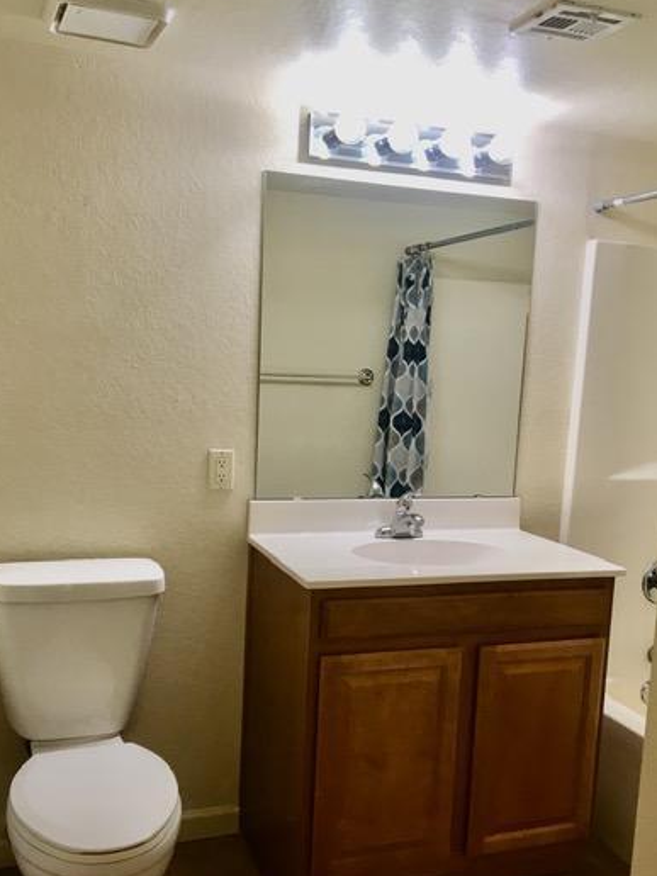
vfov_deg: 51.2
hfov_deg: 39.7
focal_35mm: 36
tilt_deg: -8.5
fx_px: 911
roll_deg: -4.0
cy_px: 489
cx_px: 341
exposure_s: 1/40
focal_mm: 4.15
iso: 32
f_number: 2.2
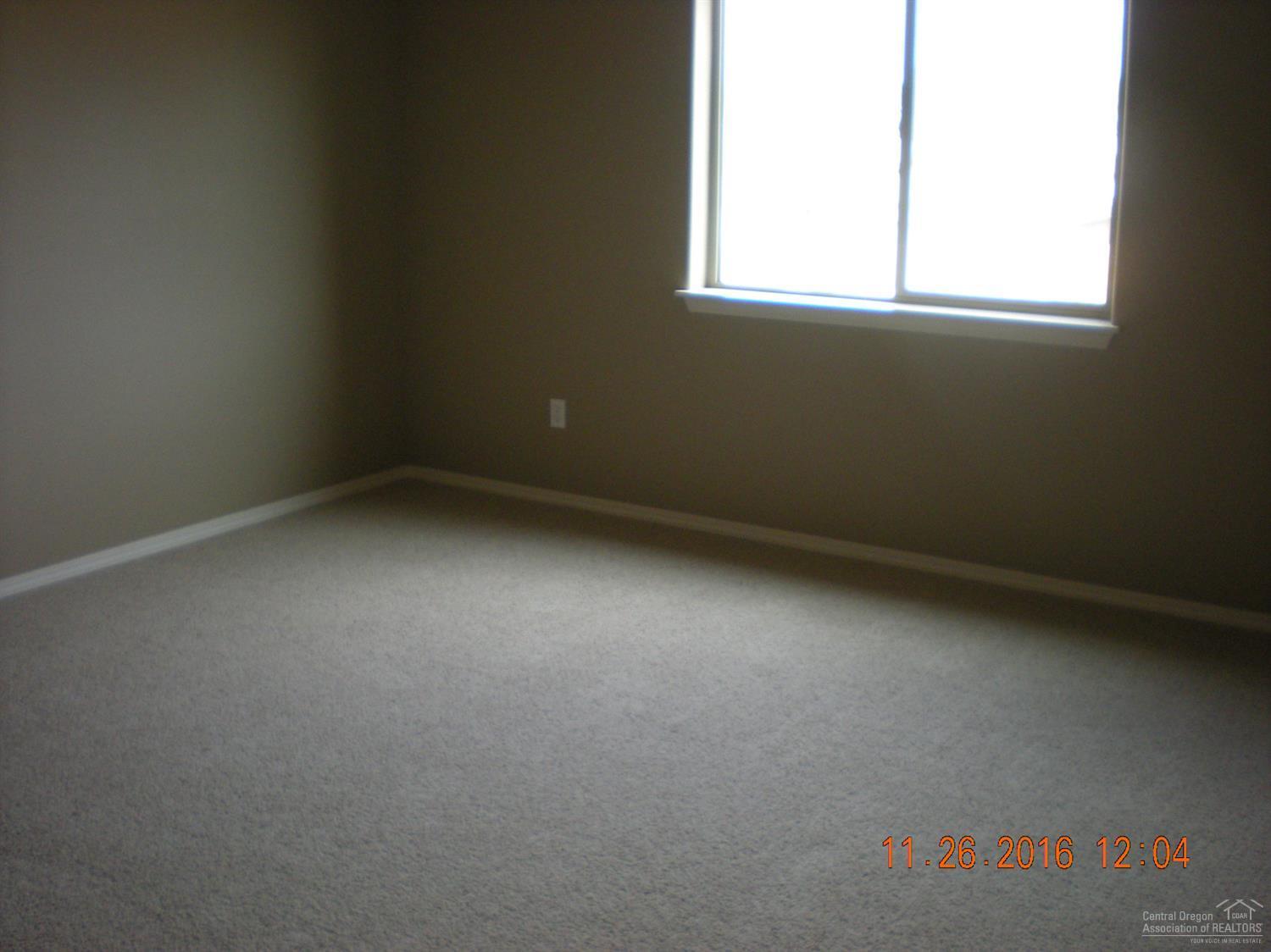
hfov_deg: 49.0
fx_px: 1395
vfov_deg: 37.7
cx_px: 636
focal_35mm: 38
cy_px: 476
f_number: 3.1
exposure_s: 1/47.7
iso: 200
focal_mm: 6.3
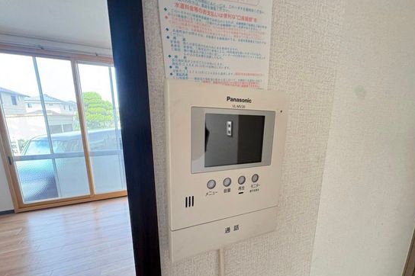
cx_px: 212
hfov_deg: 100.4
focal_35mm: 15
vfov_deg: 77.0
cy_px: 154
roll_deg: +0.1
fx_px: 173
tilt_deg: -14.1
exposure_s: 1/60
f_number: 2.2
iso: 400
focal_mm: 2.22
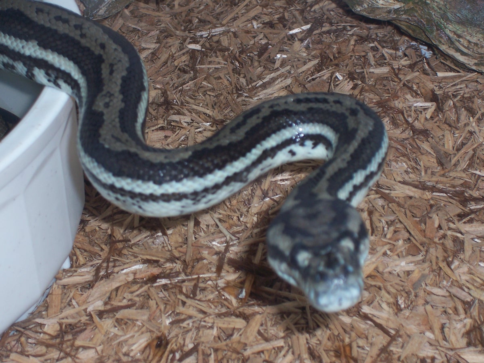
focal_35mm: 102
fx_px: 1426
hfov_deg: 19.3
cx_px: 242
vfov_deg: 14.5
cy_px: 182
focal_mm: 16.8
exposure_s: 1/90
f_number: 4.6
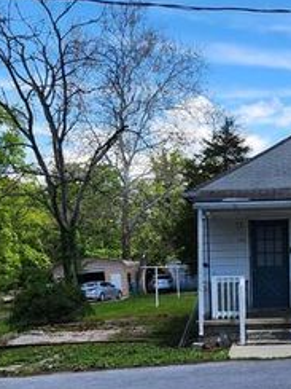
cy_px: 316
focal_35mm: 63
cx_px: 251
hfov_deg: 22.8
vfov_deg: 29.9
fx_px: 706
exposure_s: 1/827
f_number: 1.8
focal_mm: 5.4
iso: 20
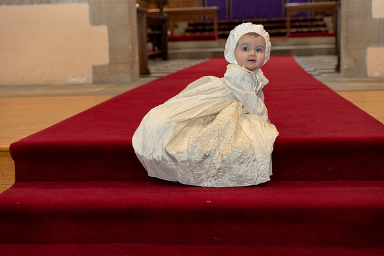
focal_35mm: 55
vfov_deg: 24.6
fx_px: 587
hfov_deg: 36.2
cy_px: 128
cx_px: 192
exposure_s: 1/160
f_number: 4
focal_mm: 55
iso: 3200
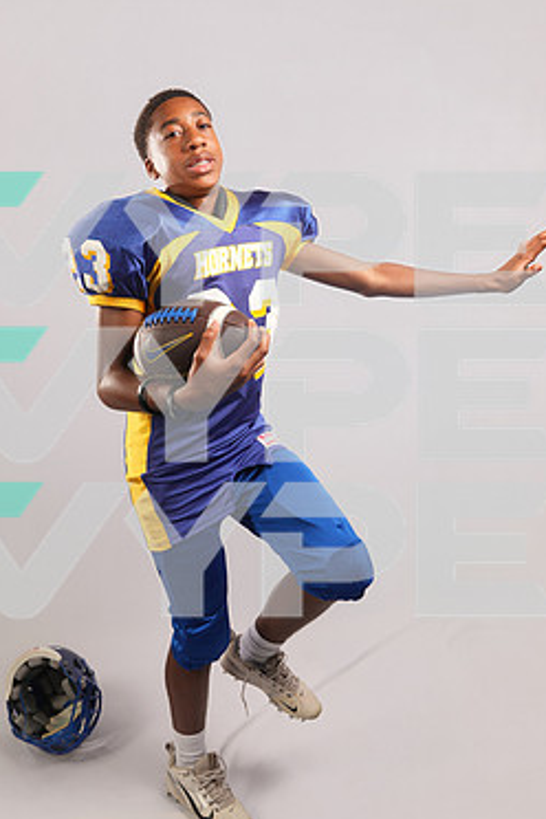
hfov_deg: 44.9
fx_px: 660
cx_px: 240
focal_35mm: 29
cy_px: 396
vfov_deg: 63.6
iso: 200
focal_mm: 24
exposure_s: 1/100
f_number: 7.1
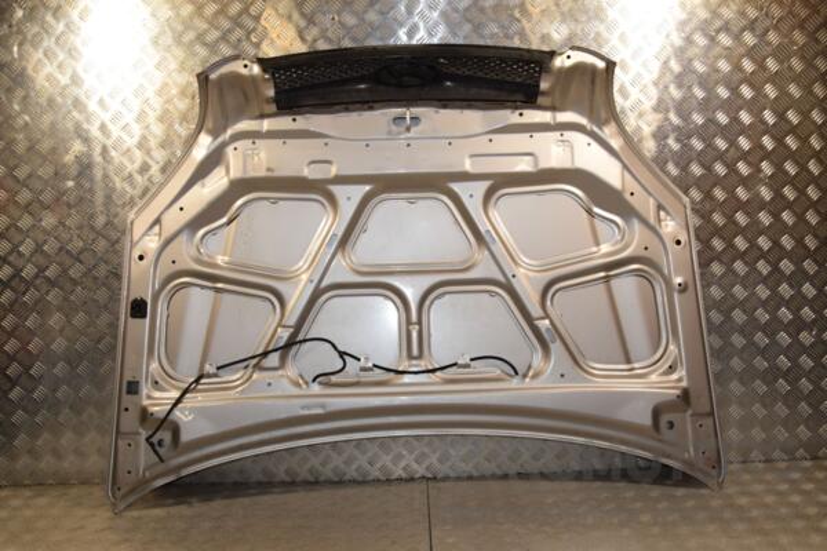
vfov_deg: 41.7
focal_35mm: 32
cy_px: 276
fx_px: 724
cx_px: 414
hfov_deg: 59.5
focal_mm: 21
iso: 800
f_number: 7.1
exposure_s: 1/200
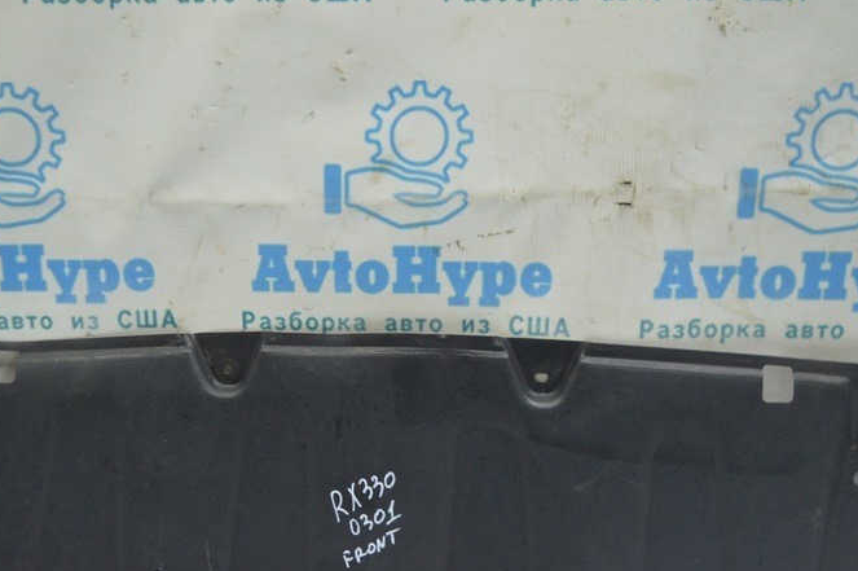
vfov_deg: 26.2
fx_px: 1215
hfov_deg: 38.8
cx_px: 353
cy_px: 416
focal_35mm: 51
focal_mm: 22
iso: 400
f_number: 3.8
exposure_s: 1/40
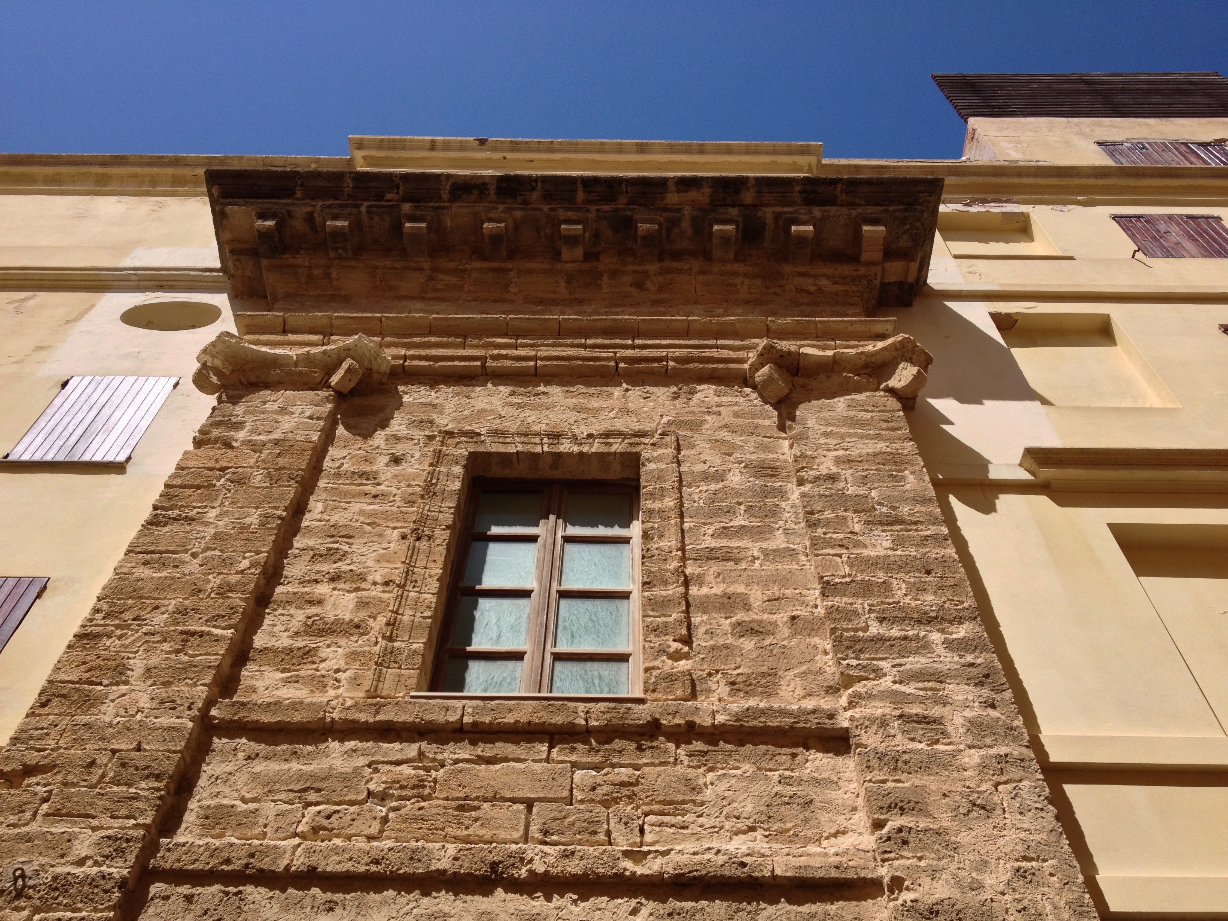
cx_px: 614
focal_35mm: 35
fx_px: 1242
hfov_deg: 52.6
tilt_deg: +53.9
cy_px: 460
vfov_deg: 40.7
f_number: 2.4
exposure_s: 1/1783
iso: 50
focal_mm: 4.28
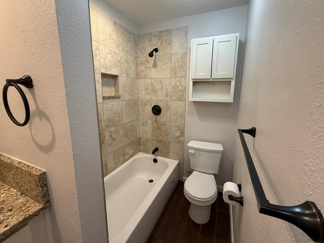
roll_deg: -0.6
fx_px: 140
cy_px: 114
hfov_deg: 98.1
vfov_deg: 81.7
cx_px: 168
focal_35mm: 15
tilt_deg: -9.6
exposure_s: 1/60
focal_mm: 2.22
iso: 200
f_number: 2.2
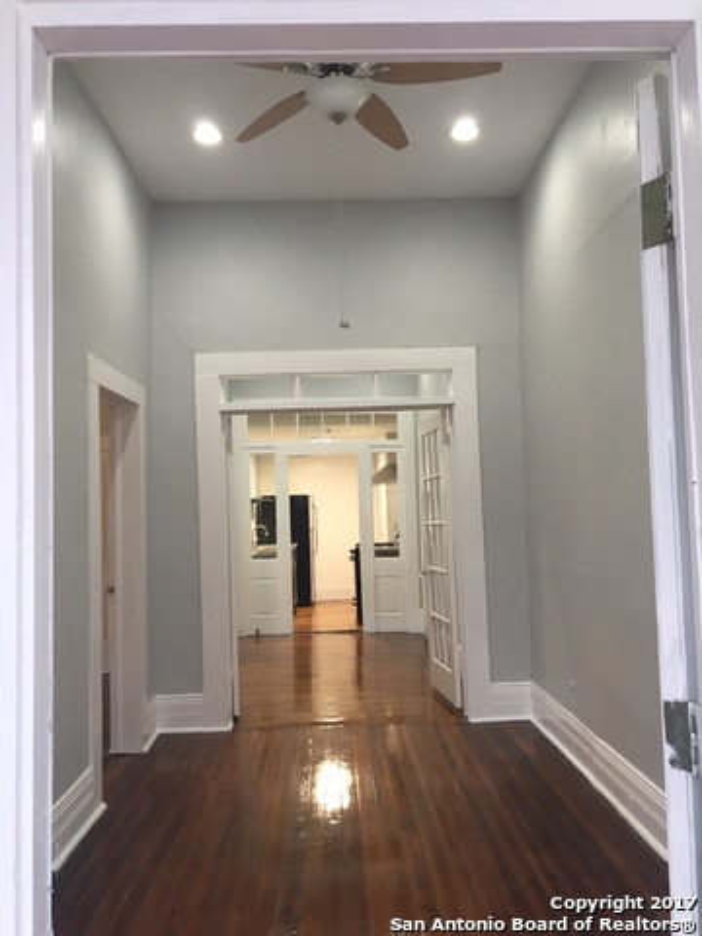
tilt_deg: +3.8
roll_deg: +2.5
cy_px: 468
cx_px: 351
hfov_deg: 48.2
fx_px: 784
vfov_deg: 61.7
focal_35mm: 29
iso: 80
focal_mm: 4.15
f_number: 2.2
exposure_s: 1/30
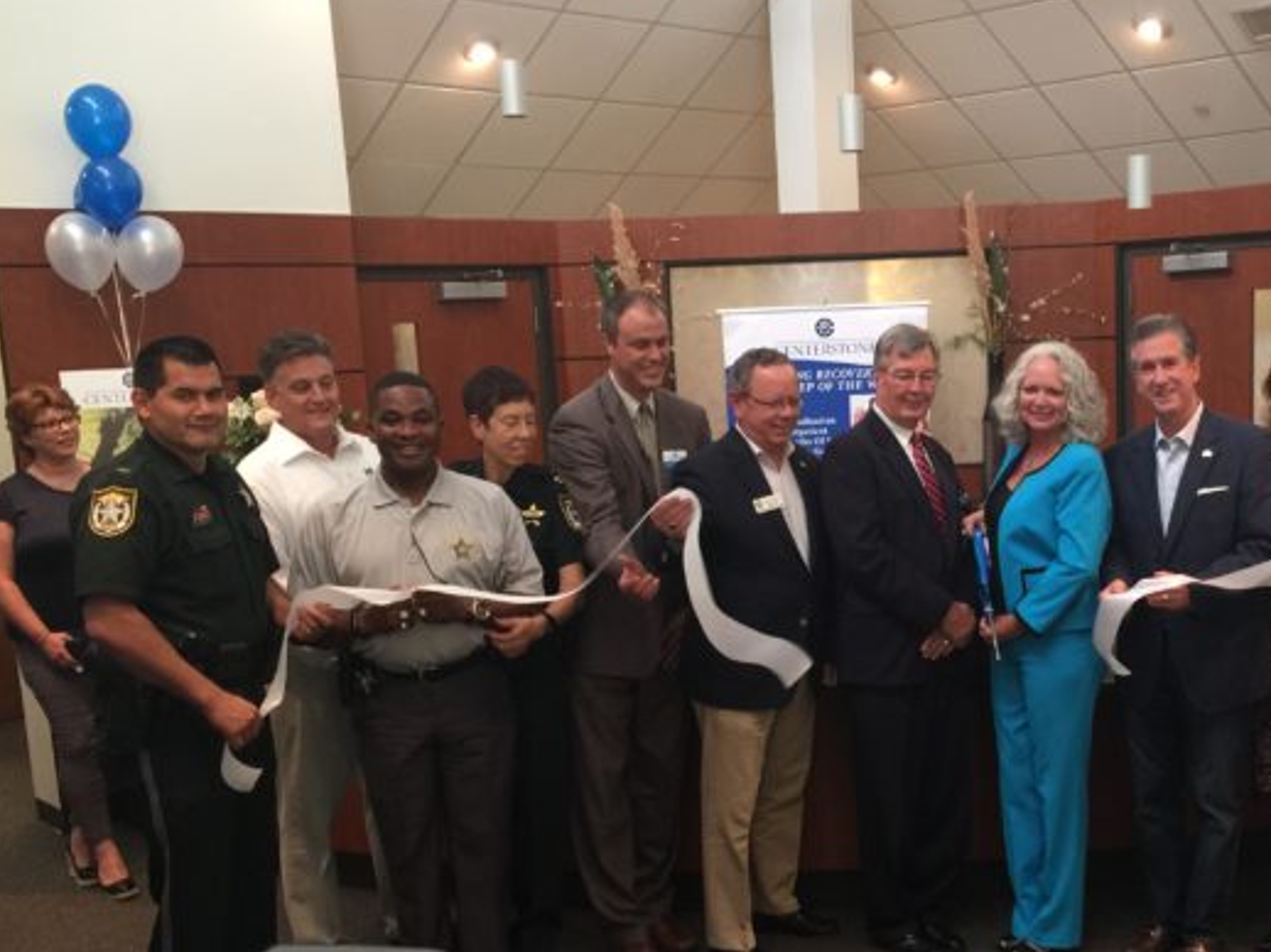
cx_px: 856
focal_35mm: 43
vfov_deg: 33.4
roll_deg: +1.6
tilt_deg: -10.1
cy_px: 601
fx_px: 1578
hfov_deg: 43.2
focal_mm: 4.15
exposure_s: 1/15
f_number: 2.2
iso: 80
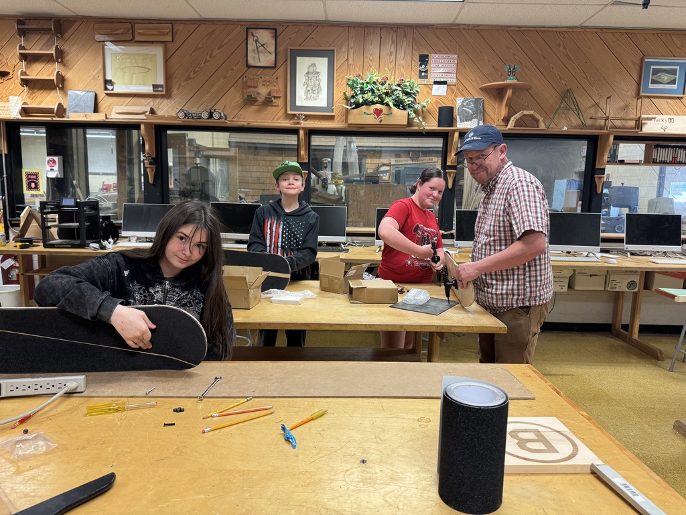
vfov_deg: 56.8
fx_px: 476
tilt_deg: -8.6
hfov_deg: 71.6
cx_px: 343
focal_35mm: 24
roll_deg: -1.5
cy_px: 258
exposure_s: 1/60
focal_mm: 6.76
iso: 250
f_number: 1.78
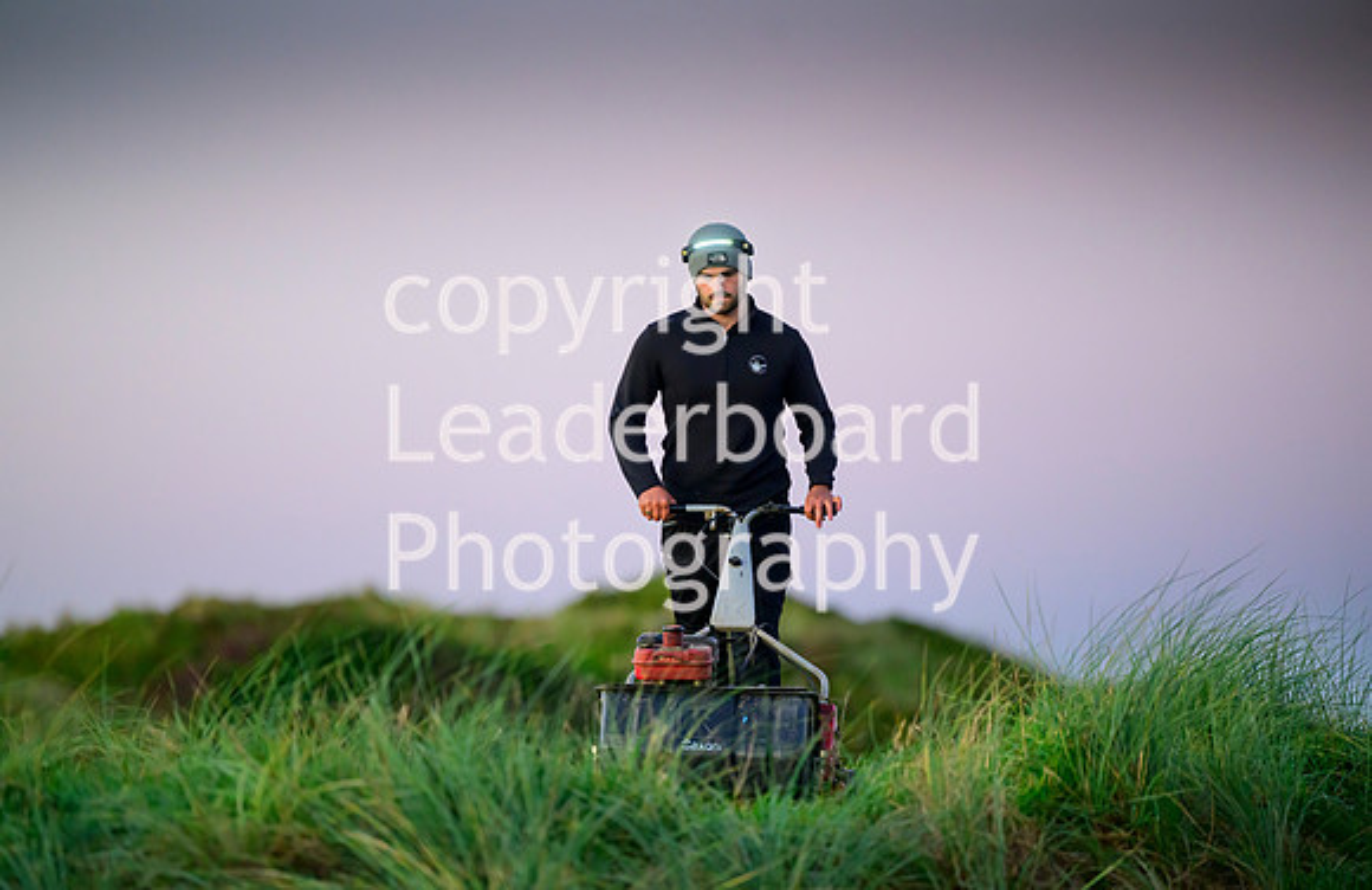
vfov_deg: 7.1
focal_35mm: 190
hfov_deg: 10.9
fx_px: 7166
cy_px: 465
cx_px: 698
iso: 2000
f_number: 2.8
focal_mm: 185
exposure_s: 1/640
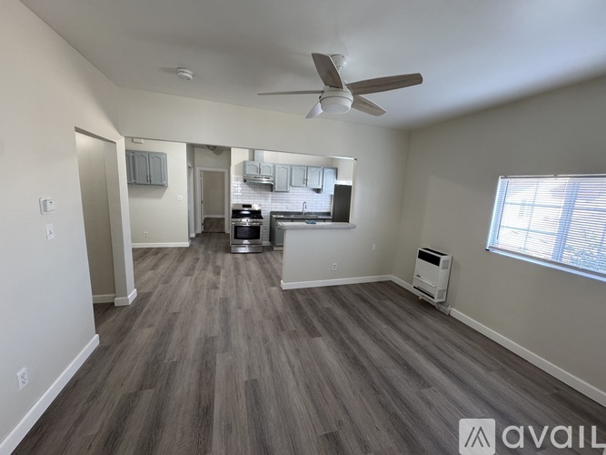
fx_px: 245
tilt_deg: -10.2
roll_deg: -3.0
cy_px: 228
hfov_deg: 102.1
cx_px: 303
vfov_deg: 85.7
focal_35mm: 14
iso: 250
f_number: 2.2
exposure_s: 1/60
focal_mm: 2.22
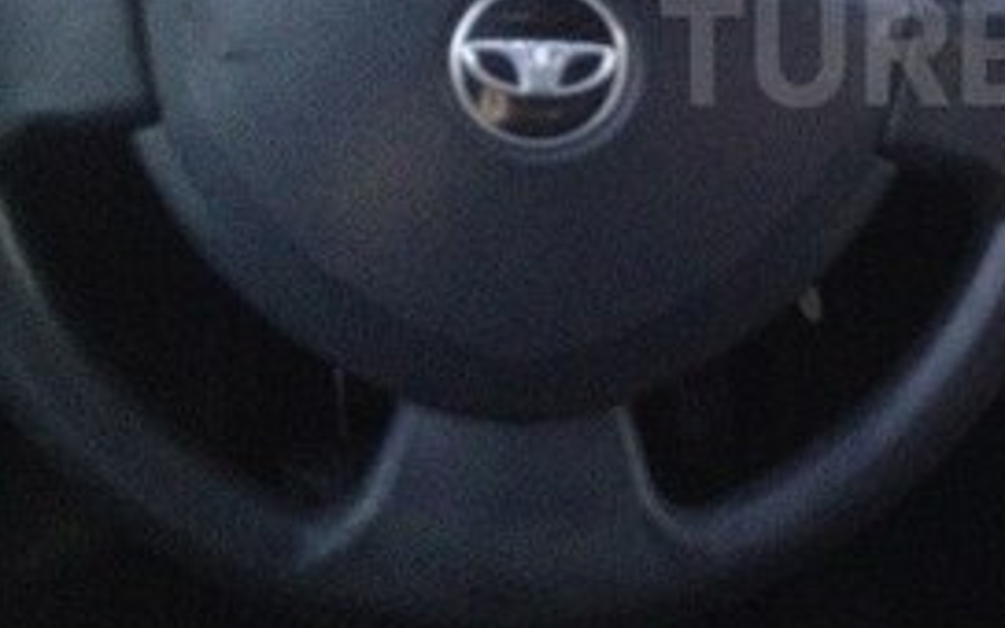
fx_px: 2465
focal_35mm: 90
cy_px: 50
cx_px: 1038
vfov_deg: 14.4
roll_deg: -3.1
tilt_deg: -23.8
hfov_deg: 22.1
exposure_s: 1/15
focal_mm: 4.28
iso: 400
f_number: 2.4
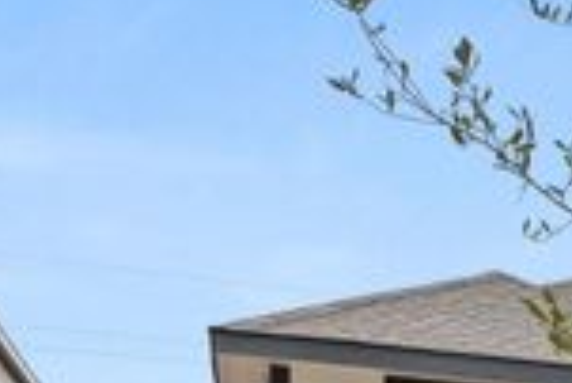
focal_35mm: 55
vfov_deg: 21.7
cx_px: 924
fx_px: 869
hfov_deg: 24.7
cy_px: 533
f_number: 9
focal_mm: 16.5
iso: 320
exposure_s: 1/13
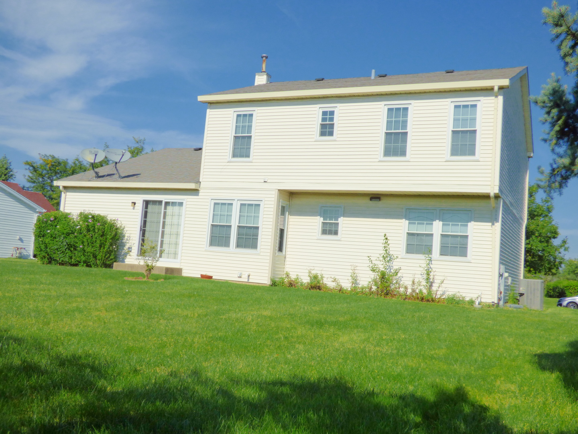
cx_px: 289
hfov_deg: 51.4
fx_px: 601
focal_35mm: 36
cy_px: 217
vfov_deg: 39.7
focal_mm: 6.47
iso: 100
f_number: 4
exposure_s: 1/2000
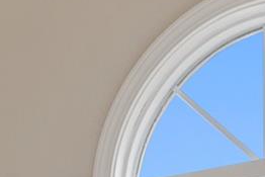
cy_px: 548
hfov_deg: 15.4
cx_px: 129
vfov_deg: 8.5
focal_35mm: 133
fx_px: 980
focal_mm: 17
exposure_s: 1/25
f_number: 9
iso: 320
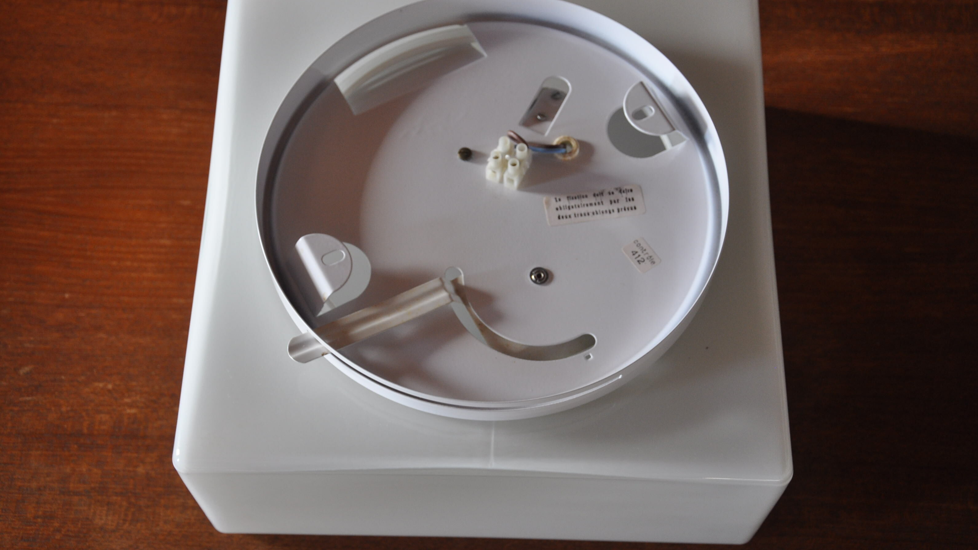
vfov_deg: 21.6
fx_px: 1440
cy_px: 252
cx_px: 489
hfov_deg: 37.5
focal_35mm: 56
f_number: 4.5
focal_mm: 35
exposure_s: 1/60
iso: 640
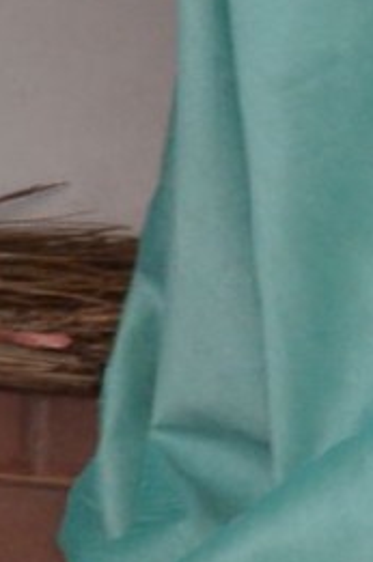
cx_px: 780
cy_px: -675
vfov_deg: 6.7
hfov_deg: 4.6
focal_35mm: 295
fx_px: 4603
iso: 2000
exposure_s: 1/125
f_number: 8
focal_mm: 34
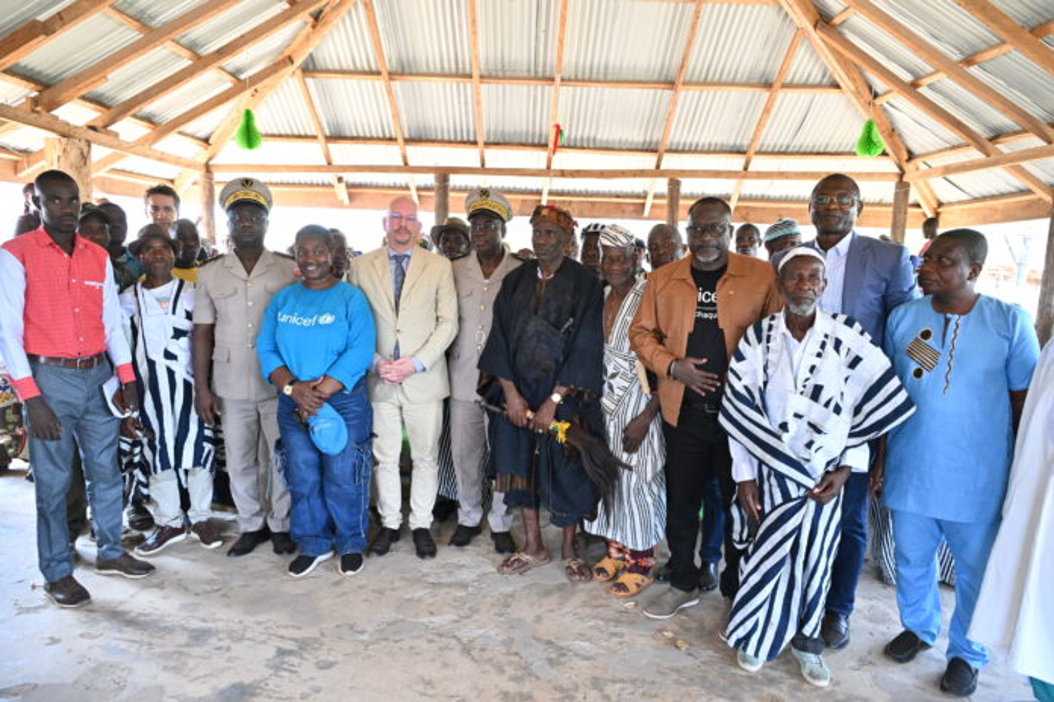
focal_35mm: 24
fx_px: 703
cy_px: 351
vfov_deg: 53.1
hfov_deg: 73.7
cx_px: 527
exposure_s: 1/200
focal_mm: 24
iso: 3200
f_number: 4.5
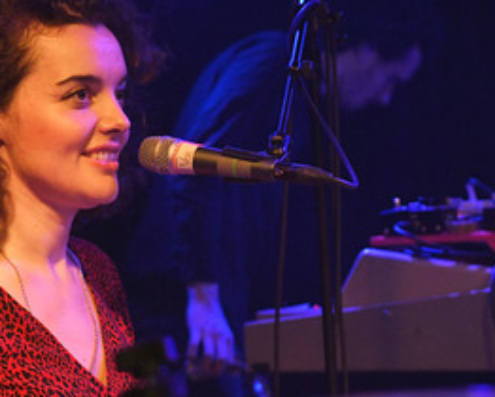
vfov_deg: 12.8
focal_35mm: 121
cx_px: 156
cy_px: 221
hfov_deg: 15.8
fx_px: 1774
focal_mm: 50
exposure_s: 1/125
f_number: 3.5
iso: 3200
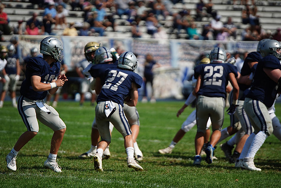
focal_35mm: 274
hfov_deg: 7.5
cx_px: 140
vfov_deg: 5.0
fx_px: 2139
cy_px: 94
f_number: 2.8
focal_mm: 274
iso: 400
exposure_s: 1/8000
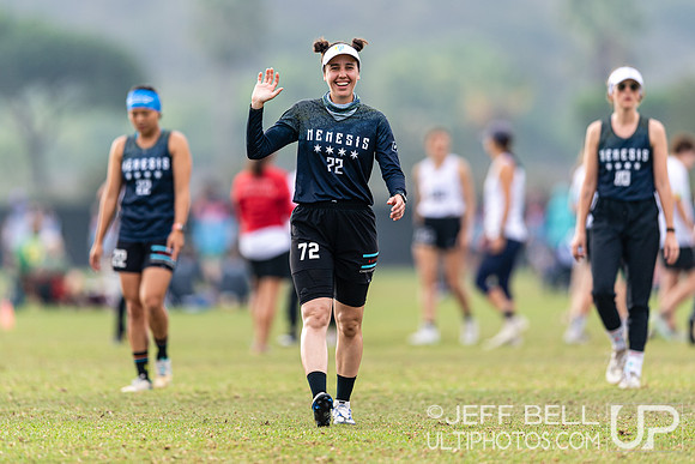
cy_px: 151
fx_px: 10929
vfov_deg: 2.4
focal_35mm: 566
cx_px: 321
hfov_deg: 3.6
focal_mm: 400
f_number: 2.8
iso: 200
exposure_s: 1/1250
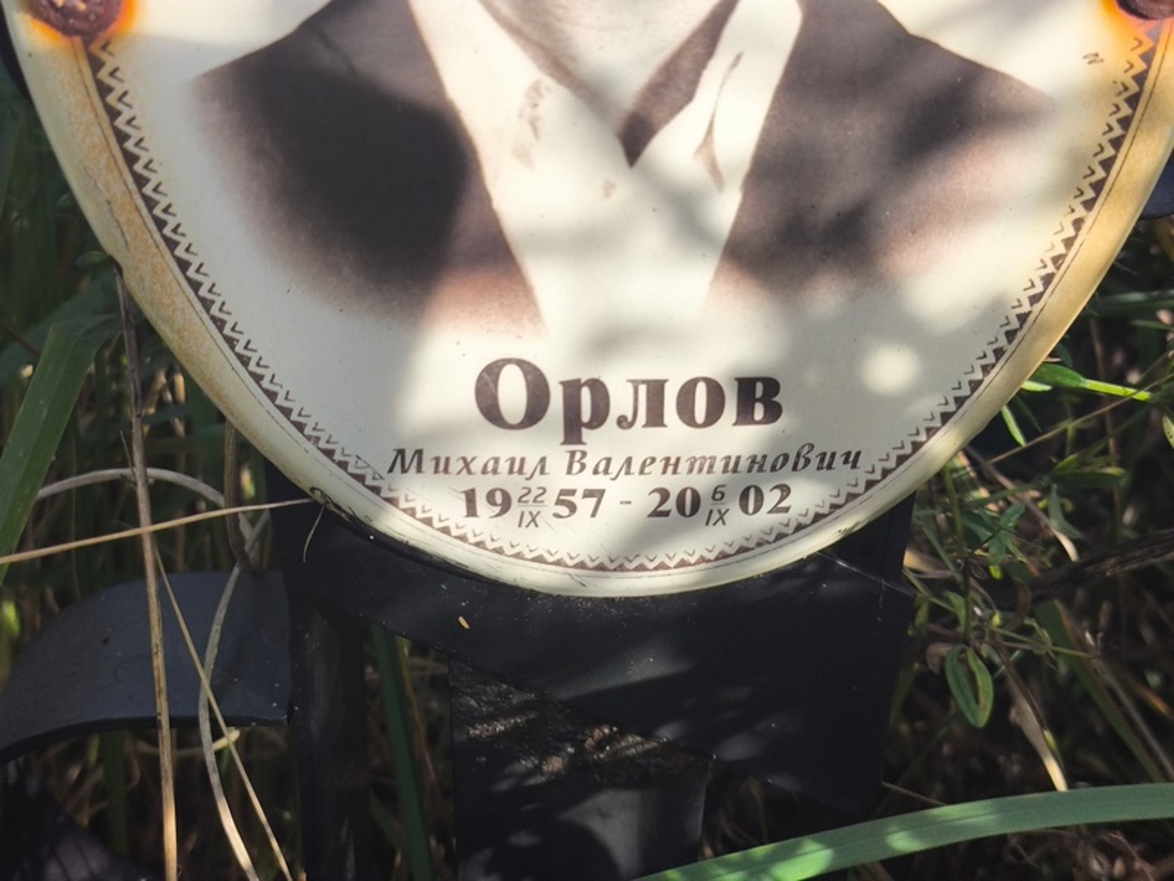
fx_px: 1697
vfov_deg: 29.1
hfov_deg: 38.2
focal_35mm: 50
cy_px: 440
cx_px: 587
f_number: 1.7
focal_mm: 4.71
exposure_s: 1/612
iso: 50
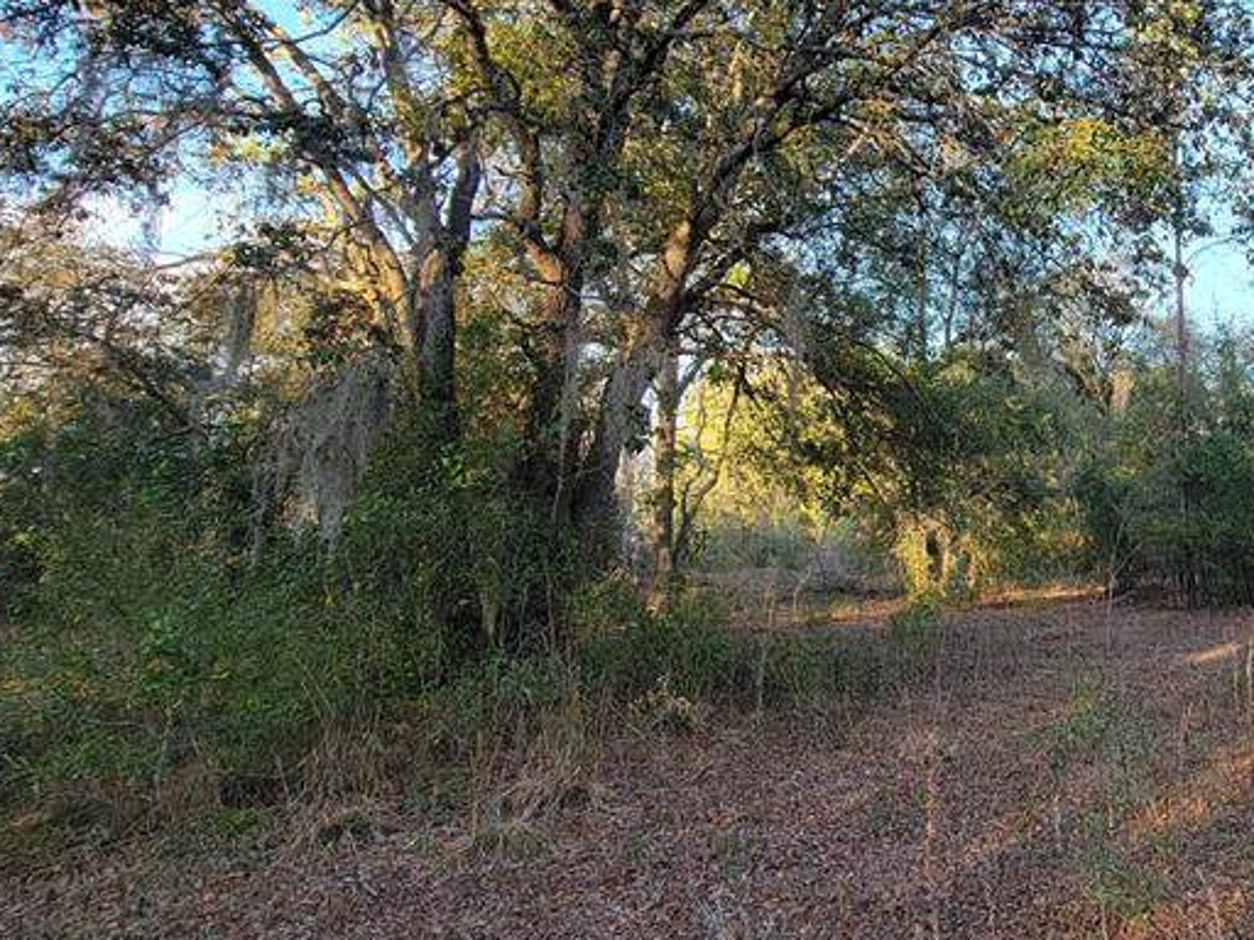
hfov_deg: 61.1
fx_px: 942
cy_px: 409
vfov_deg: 52.9
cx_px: 1024
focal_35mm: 26
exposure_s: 1/152
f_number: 2.2
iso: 50
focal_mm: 2.2
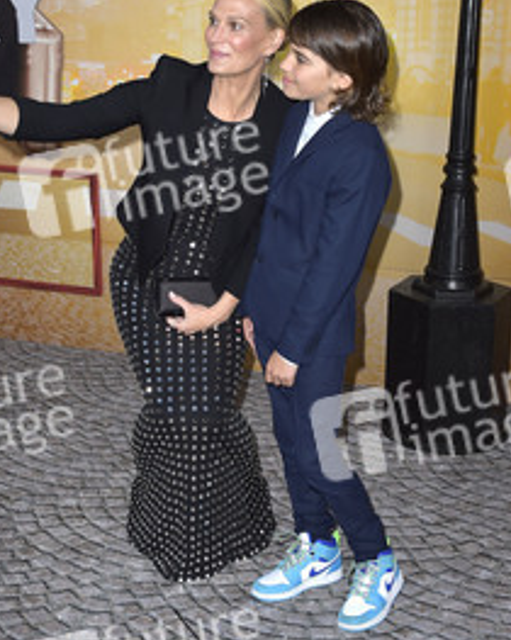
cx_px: 215
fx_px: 1136
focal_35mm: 60
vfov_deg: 31.5
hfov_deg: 25.3
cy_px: 302
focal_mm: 42
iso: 320
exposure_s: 1/250
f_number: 6.3
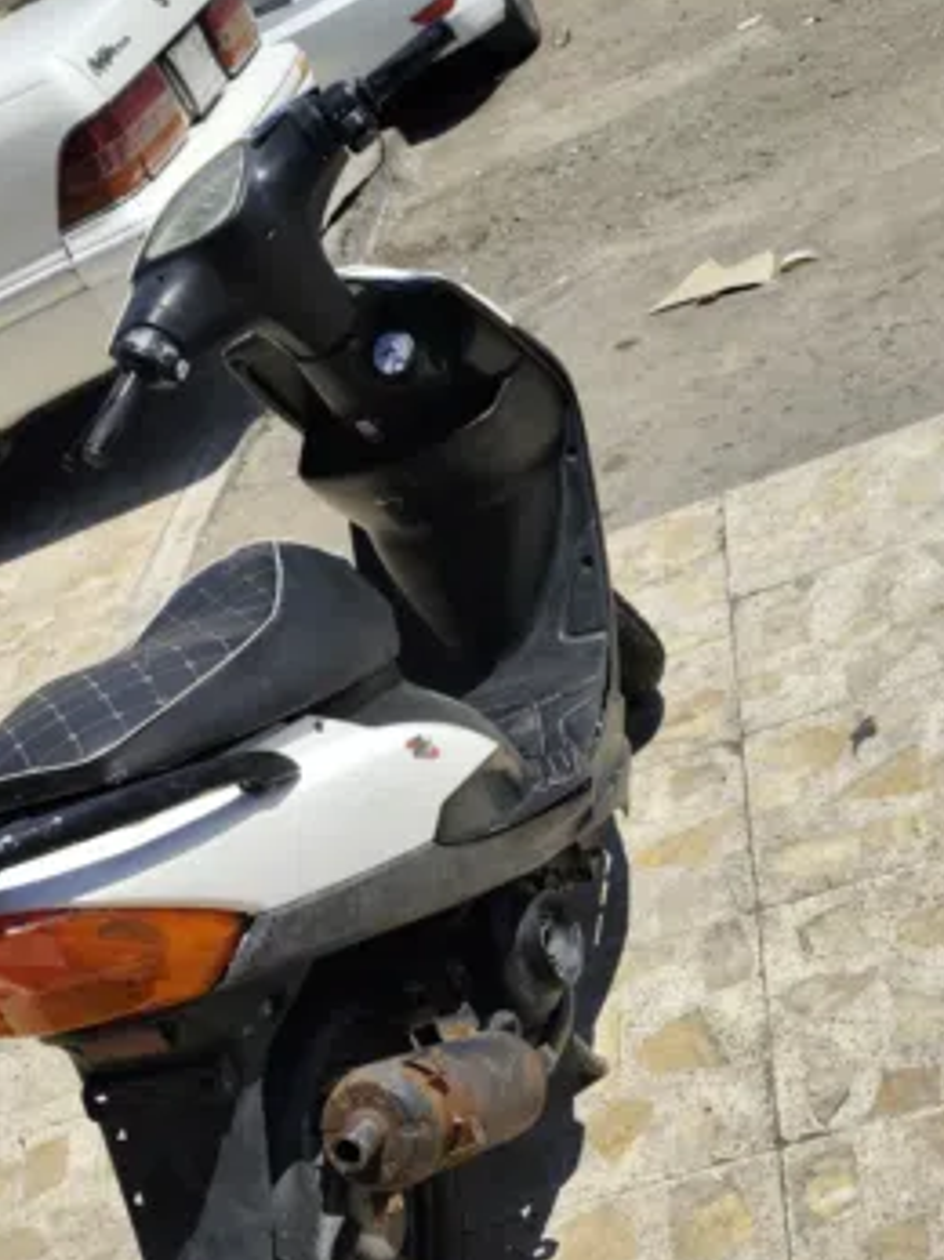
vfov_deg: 36.2
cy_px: 675
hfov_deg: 27.5
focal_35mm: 53
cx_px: 425
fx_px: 1928
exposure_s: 1/1576
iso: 50
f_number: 1.65
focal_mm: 6.19
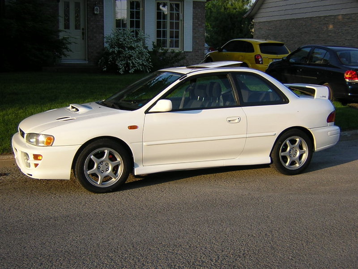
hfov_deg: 40.4
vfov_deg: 30.9
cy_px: 134
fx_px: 486
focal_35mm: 47
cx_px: 179
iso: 100
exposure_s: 1/399
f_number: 2.9
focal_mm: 6.1
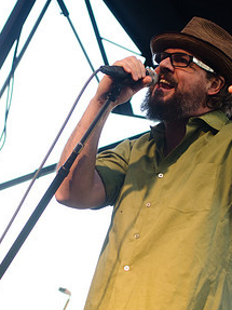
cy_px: 189
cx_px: 118
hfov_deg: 14.5
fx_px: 912
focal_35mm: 102
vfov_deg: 19.2
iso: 400
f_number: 3.5
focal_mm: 35
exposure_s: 1/200
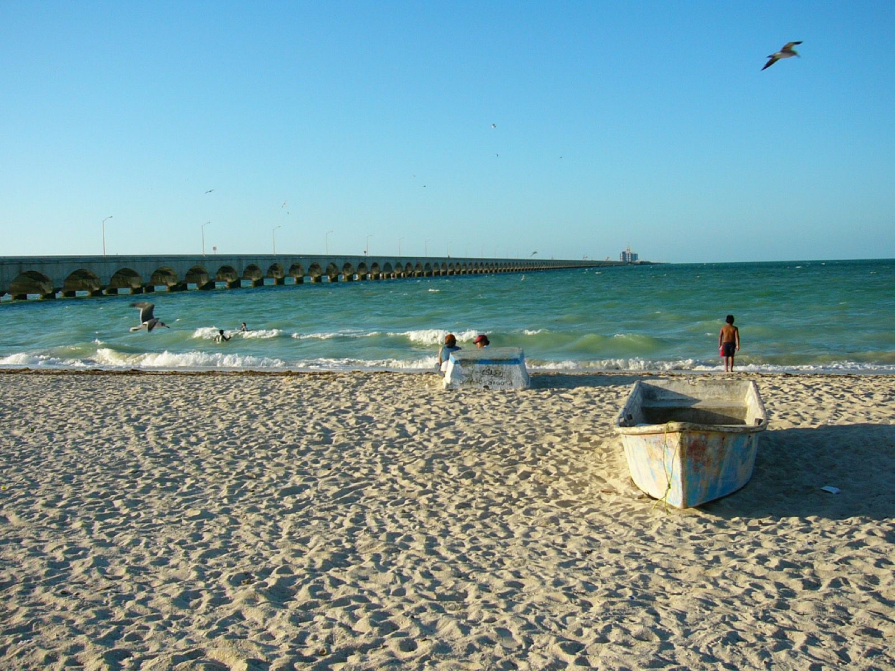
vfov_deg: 40.7
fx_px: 905
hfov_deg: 52.6
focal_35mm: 35
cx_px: 448
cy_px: 336
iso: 50
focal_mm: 5.8
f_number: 8
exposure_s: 1/125
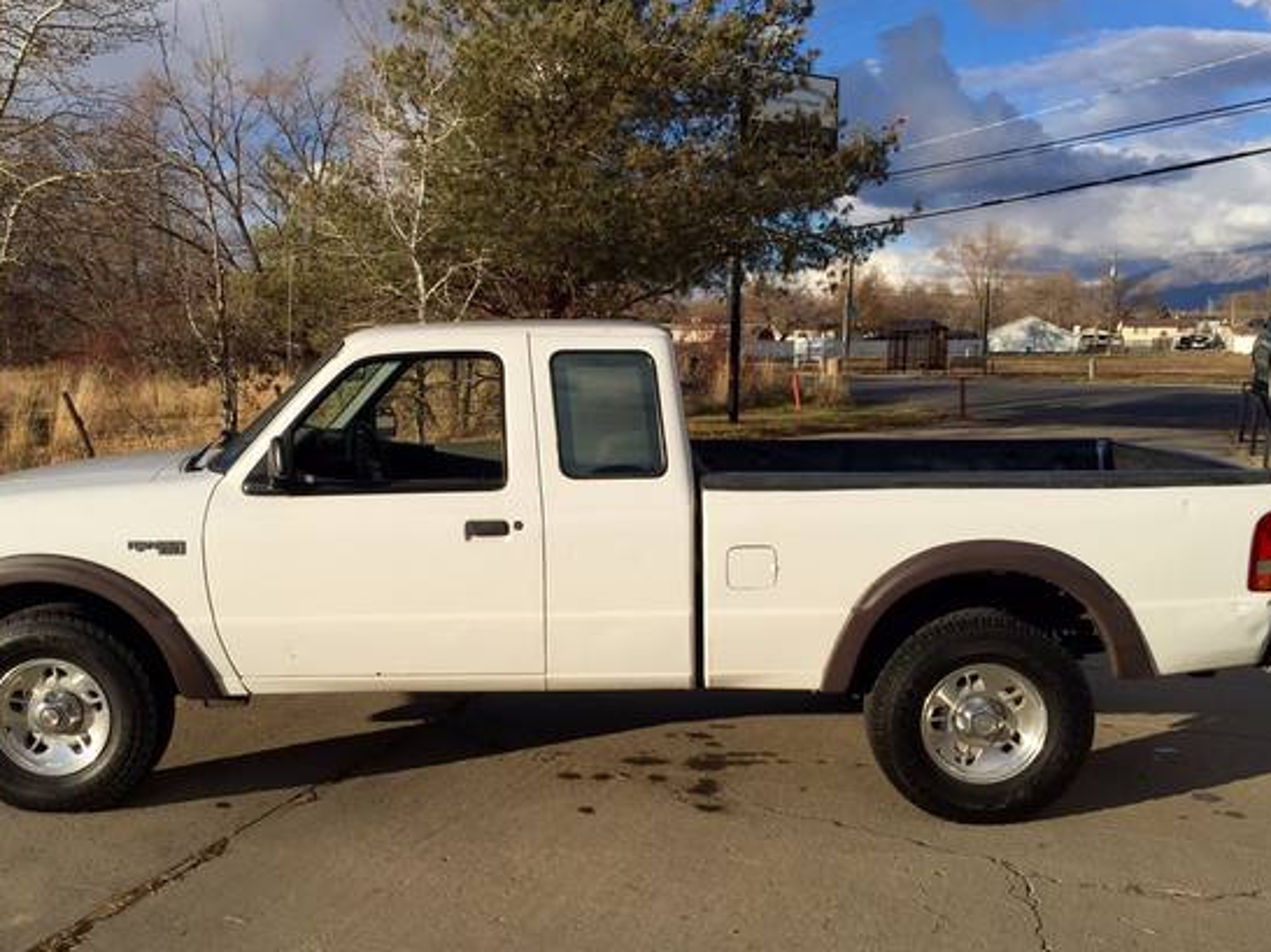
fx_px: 1248
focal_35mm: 34
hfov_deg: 53.9
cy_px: 542
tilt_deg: -8.8
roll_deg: -0.5
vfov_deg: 41.7
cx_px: 577
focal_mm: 4.15
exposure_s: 1/2825
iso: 32
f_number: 2.2
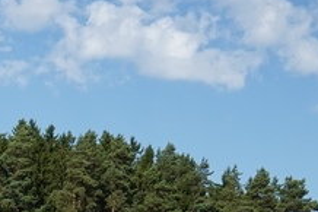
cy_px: 360
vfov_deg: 10.4
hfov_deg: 15.1
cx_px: -170
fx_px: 1103
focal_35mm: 125
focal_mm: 22
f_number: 4
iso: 250
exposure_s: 1/2000
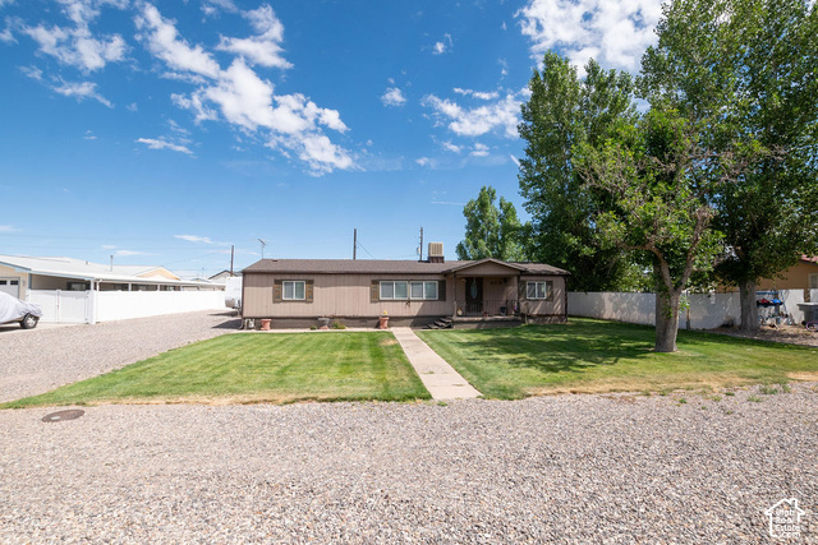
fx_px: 361
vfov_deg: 74.2
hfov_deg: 97.2
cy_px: 272
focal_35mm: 16
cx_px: 409
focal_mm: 10
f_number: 8
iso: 400
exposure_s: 1/800
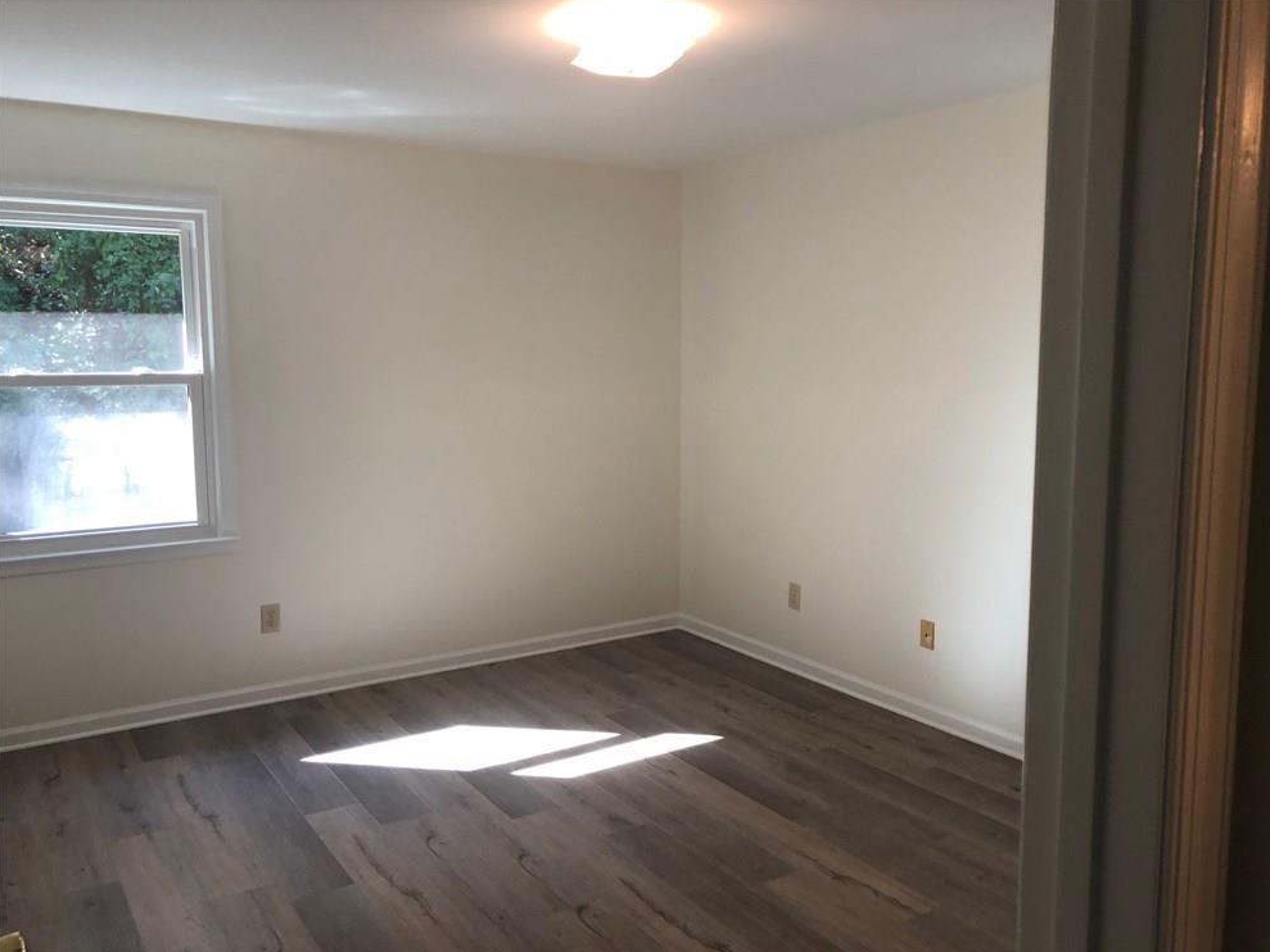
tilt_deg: -9.3
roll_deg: -0.1
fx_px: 1064
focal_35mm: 29
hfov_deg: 61.6
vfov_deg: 48.2
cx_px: 655
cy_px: 486
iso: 25
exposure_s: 1/30
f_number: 1.8
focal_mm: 3.99
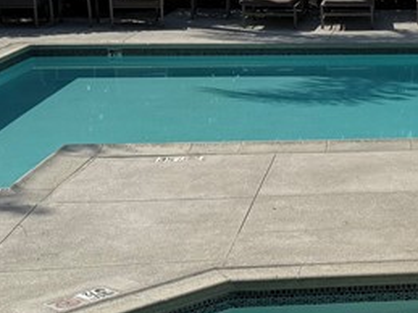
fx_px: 1147
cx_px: 552
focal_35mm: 95
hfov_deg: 19.0
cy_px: 144
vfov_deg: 15.5
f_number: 1.78
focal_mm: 6.76
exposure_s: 1/10309
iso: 80
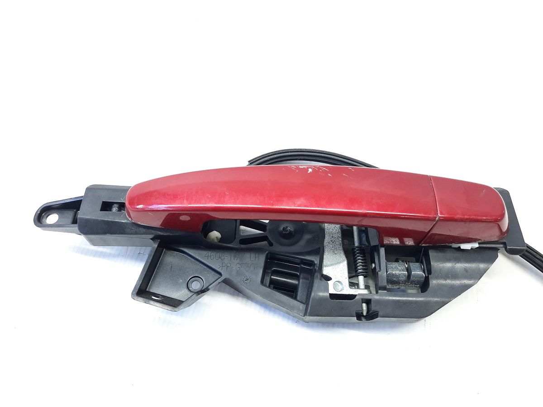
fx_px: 392
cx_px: 272
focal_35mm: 25
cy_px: 204
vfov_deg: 54.9
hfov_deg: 69.4
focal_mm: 4.6
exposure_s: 1/50
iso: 200
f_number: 2
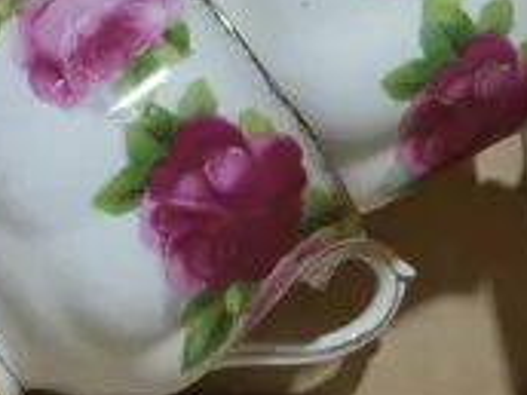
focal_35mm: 214
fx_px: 3258
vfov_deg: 6.7
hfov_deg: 9.2
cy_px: -456
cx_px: 349
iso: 200
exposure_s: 1/100
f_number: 4
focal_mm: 18
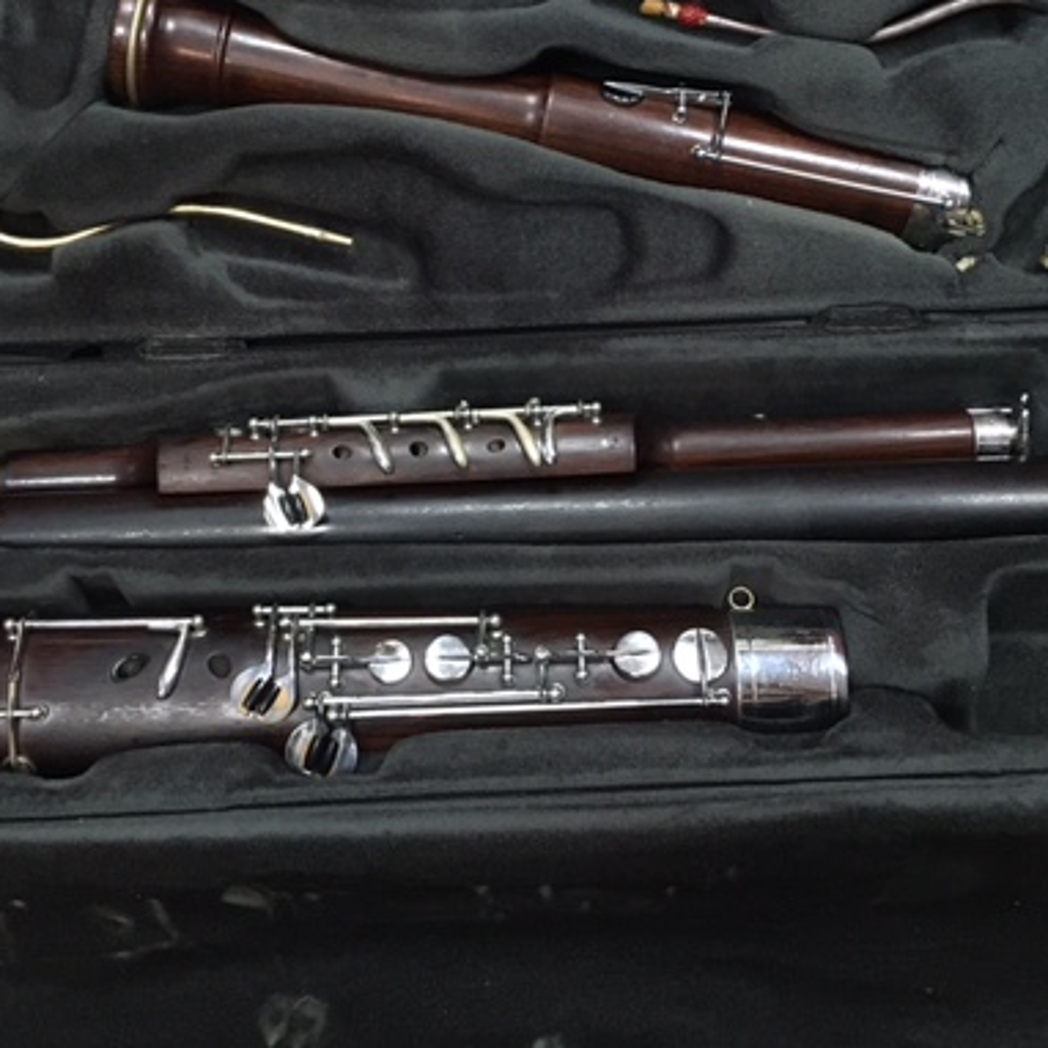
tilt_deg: -68.3
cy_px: 392
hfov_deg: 39.2
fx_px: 1473
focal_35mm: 43
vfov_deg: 38.9
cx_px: 513
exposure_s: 1/25
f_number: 2.2
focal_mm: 4.15
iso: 200
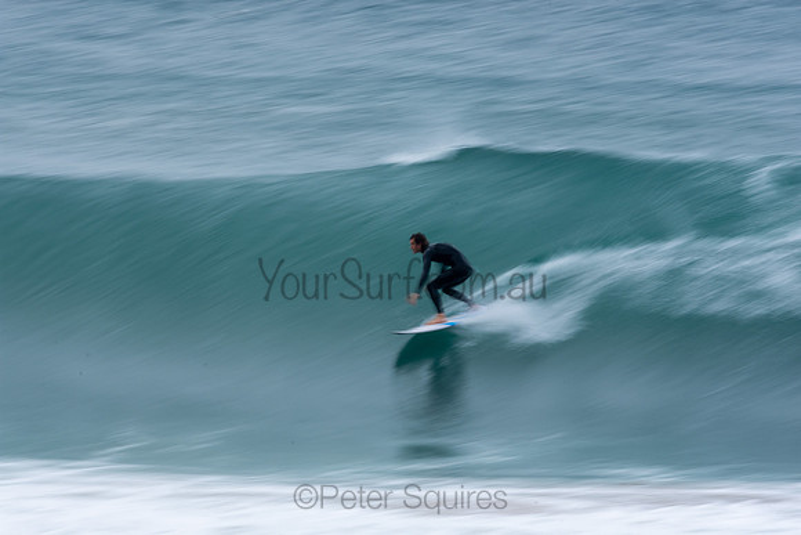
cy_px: 268
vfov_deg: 1.8
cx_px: 400
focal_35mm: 750
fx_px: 16691
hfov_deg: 2.7
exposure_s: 1/20
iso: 100
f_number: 25
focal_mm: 500
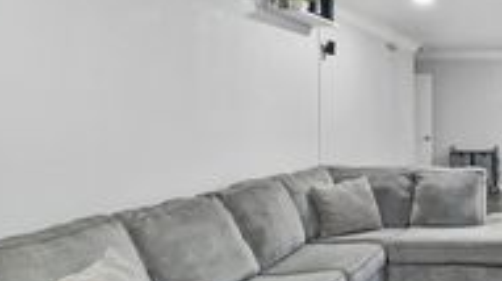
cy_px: 129
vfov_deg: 35.5
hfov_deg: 46.5
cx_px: 534
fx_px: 439
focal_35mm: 33
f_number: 9
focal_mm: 12
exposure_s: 1/20
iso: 640
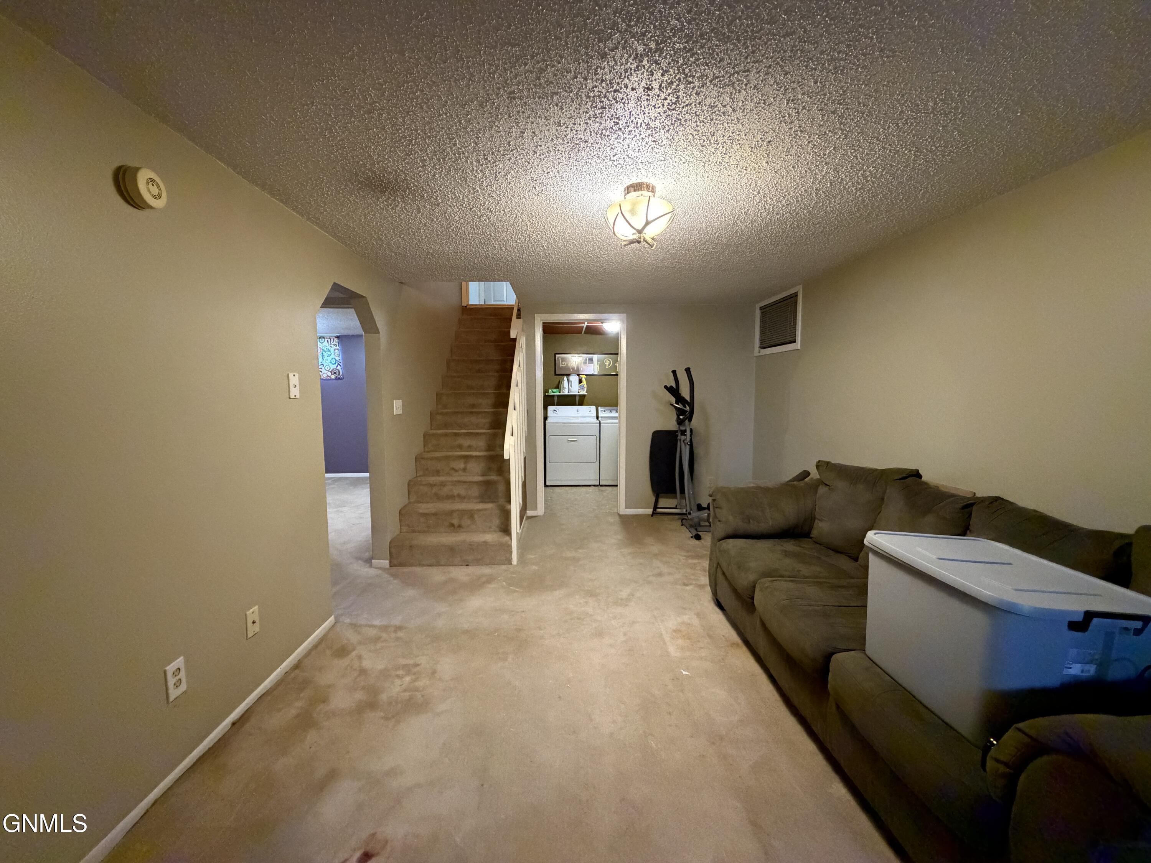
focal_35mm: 14
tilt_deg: -4.8
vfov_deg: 85.7
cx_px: 576
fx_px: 466
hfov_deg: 102.1
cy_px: 432
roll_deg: +0.5
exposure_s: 1/60
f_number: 2.2
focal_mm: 2.22
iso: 1250
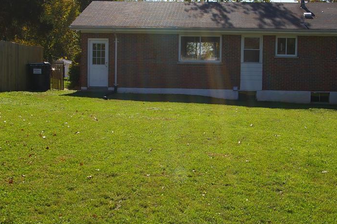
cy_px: 94
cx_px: 168
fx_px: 570
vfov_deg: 22.2
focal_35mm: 61
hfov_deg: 32.9
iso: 200
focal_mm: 26
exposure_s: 1/250
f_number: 11
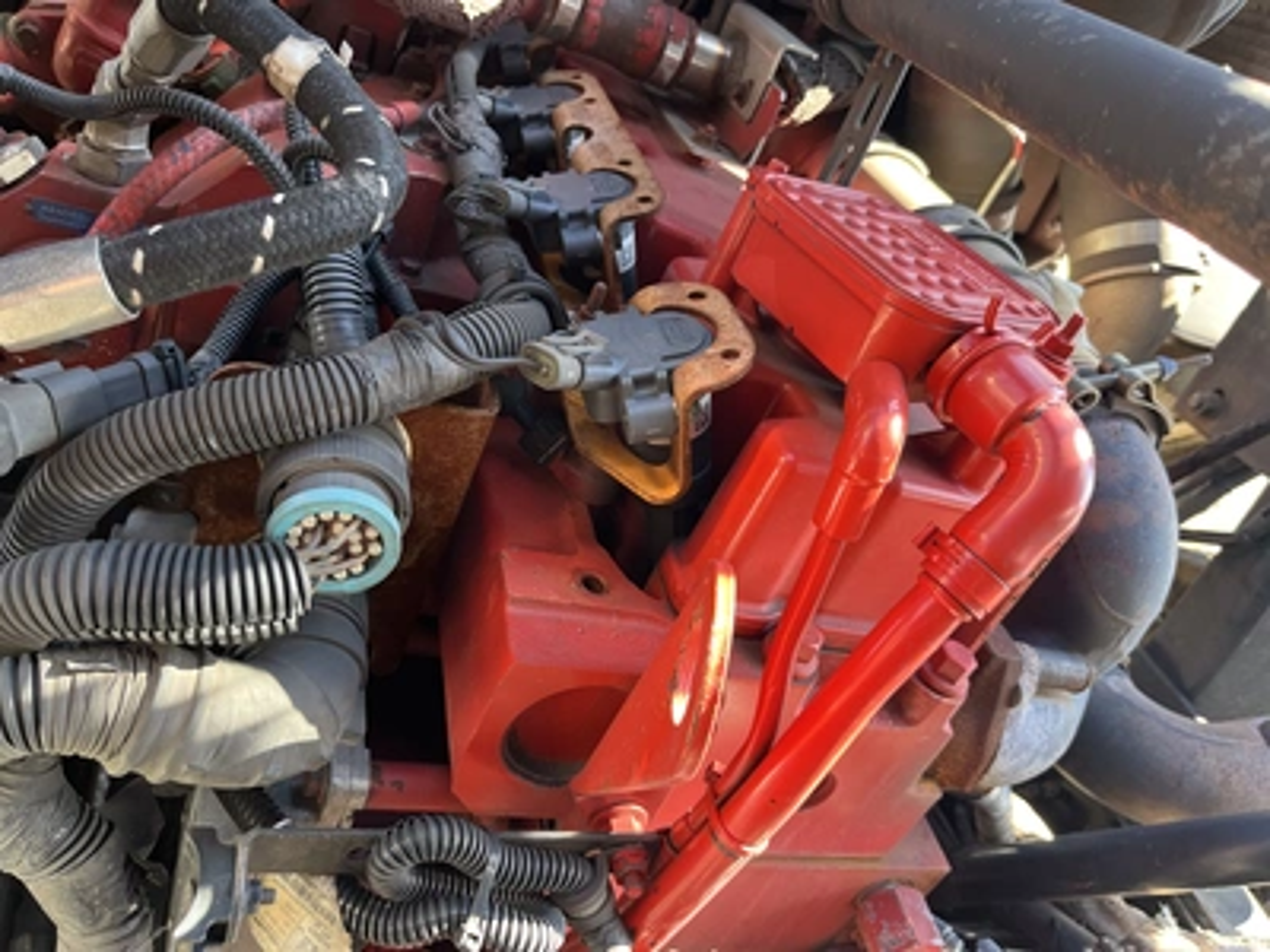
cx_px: 635
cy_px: 476
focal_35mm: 26
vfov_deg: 53.1
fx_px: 954
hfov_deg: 67.3
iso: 125
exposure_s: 1/121
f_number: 1.6
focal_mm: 5.1
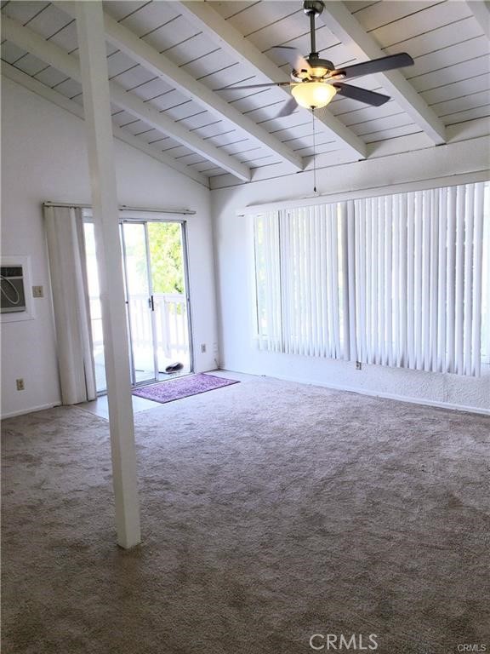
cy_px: 327
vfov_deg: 67.3
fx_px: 491
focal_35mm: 26
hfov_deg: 53.1
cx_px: 245
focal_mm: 4.3
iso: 50
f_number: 2.4
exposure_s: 1/143
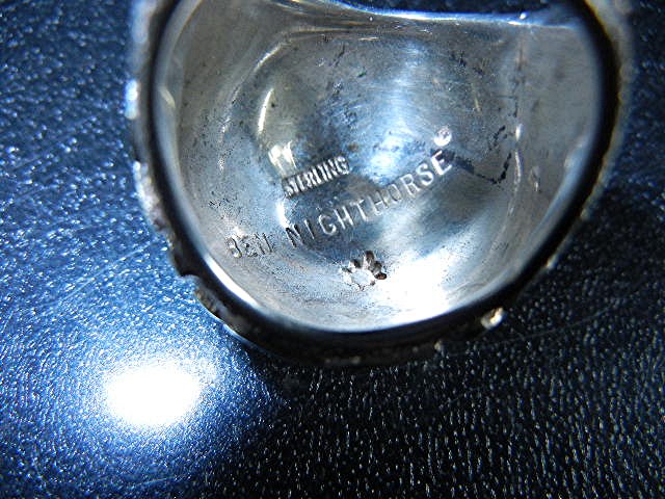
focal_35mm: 30
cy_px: 250
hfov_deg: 60.0
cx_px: 332
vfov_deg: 46.8
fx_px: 576
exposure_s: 1/30
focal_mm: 5.4
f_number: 7
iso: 200
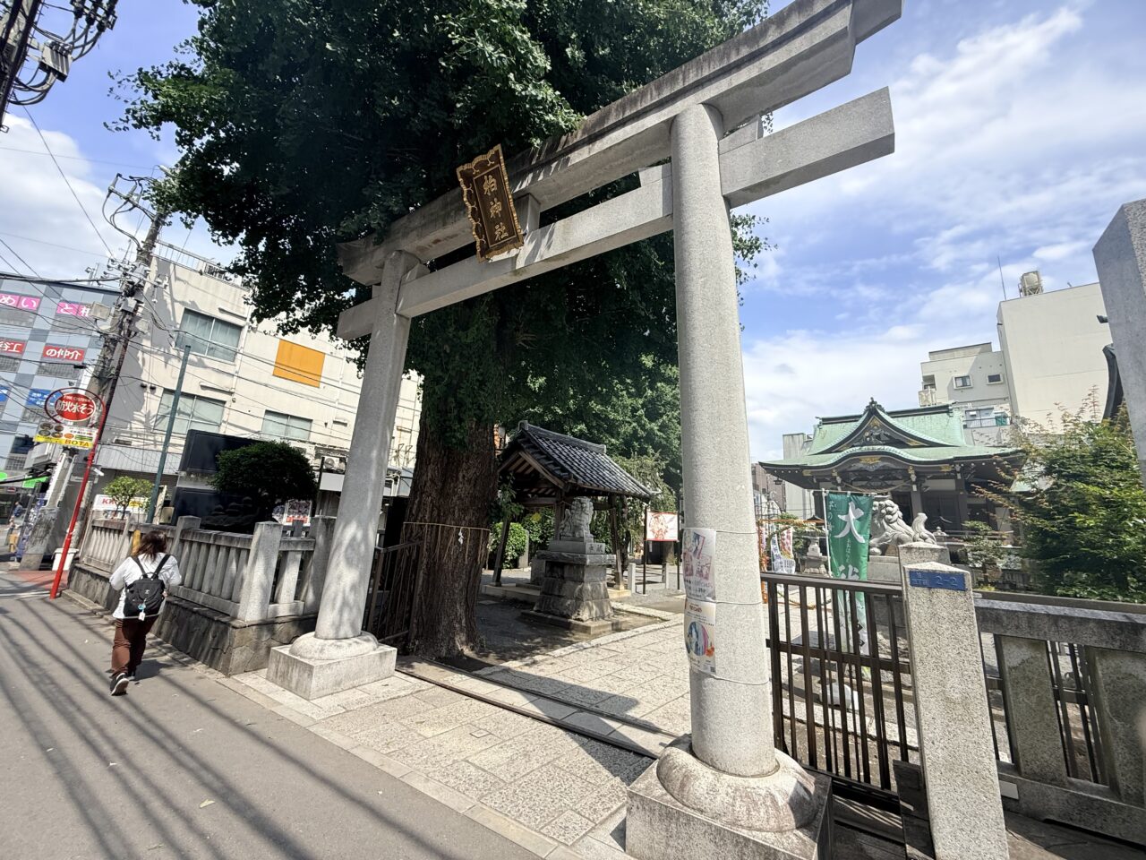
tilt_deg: +13.0
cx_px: 573
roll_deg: -4.0
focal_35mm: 14
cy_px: 430
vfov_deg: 85.7
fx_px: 463
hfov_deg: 102.1
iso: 64
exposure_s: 1/1087
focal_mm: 2.22
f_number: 2.2
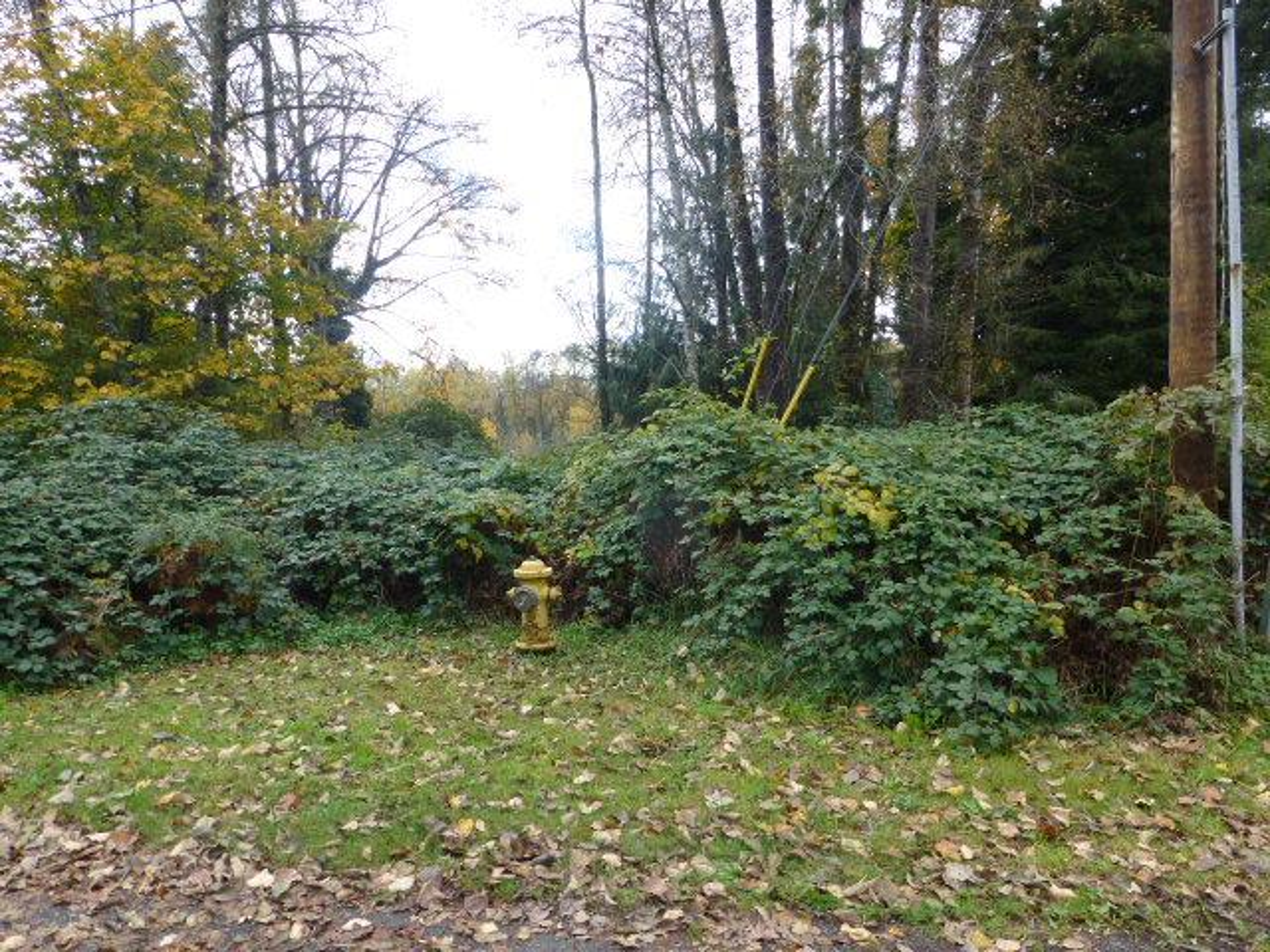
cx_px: 635
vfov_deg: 56.8
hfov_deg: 71.6
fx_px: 881
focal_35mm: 24
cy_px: 476
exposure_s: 1/125
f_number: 4
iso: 100
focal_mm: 4.3
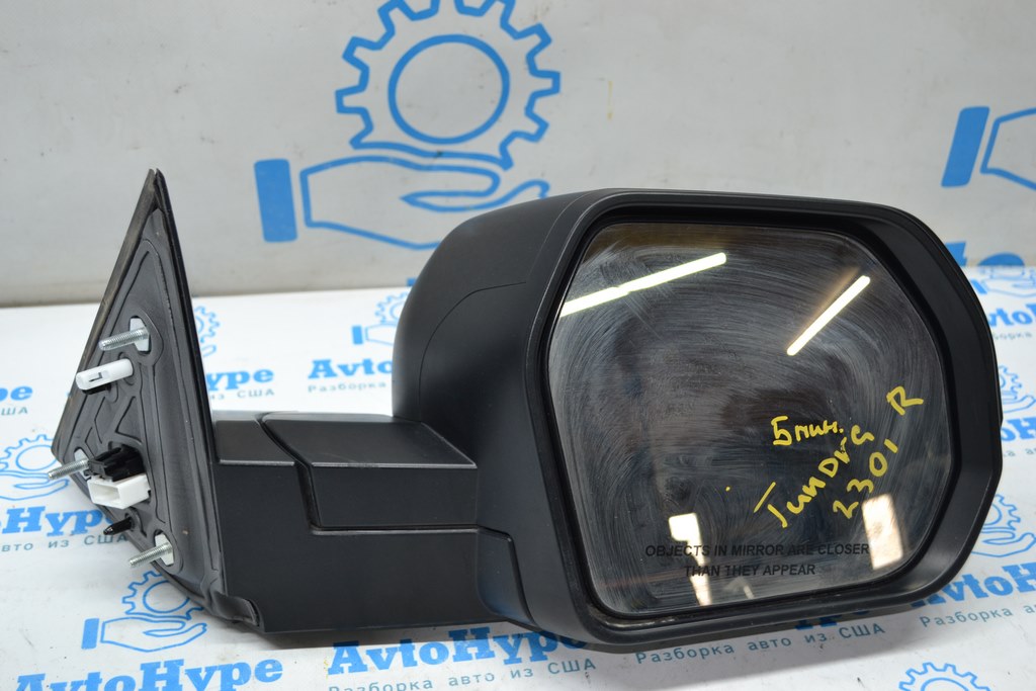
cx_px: 518
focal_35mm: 44
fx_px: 1252
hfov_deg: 45.0
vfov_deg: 30.9
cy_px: 346
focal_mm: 29
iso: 400
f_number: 4.5
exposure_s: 1/60
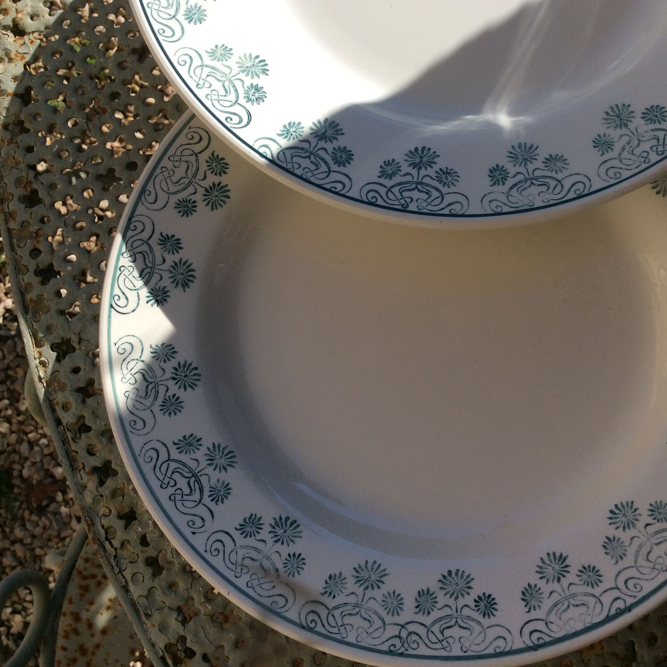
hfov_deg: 43.6
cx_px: 405
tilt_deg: -82.3
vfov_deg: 43.9
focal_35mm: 38
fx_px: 828
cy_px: 332
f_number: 2.4
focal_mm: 3.3
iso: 32
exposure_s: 1/1684
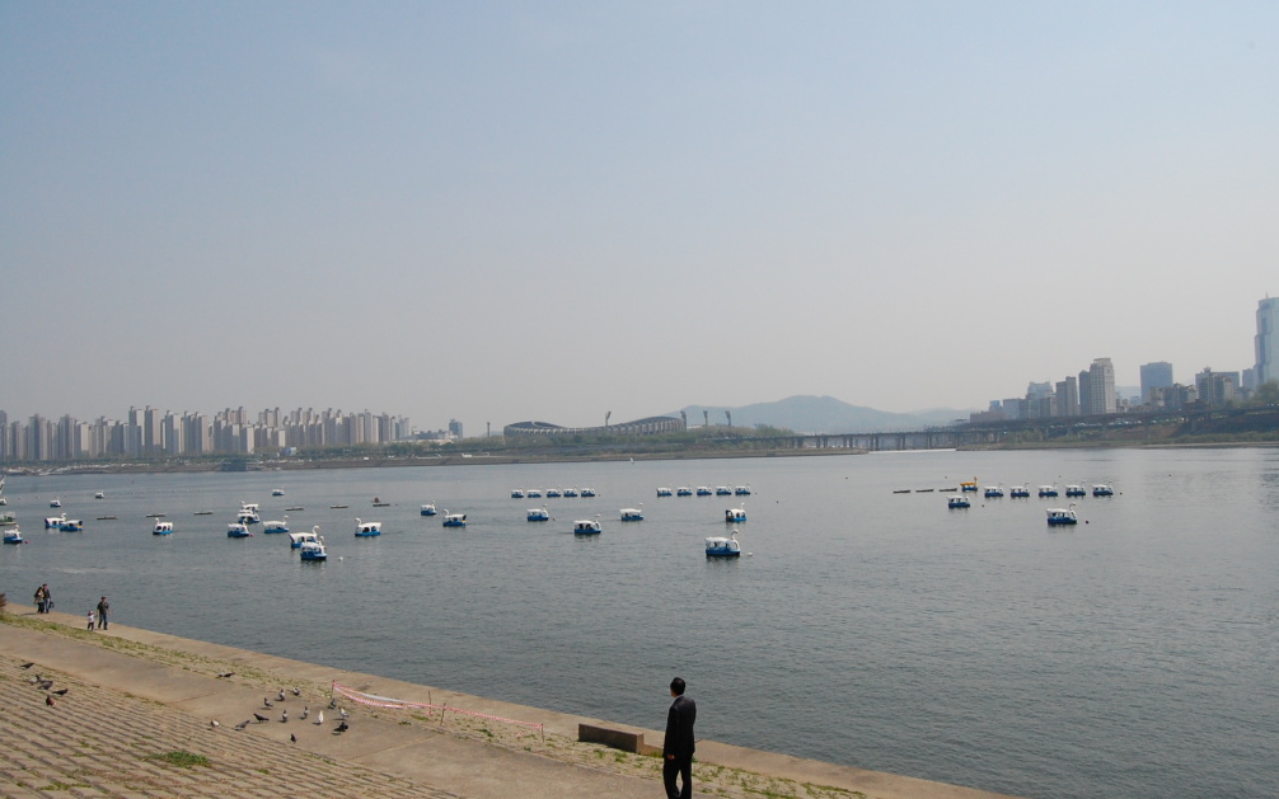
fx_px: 1029
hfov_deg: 63.7
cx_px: 645
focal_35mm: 30
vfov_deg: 42.5
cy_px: 397
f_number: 14
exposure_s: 1/800
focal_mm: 19
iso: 800
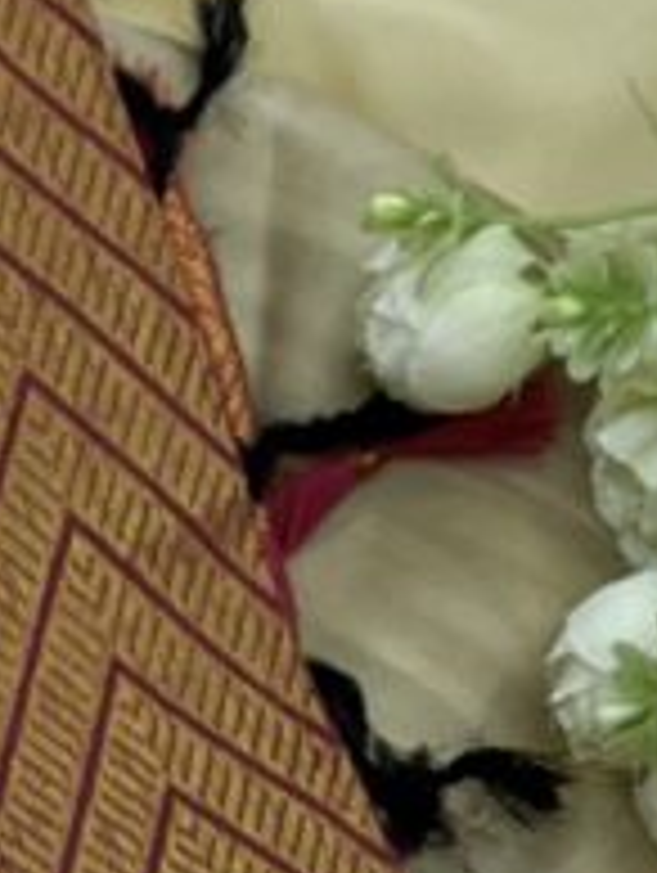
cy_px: 1948
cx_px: -508
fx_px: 3459
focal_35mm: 137
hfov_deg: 10.3
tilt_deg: -69.5
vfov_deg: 12.1
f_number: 1.6
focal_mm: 5.1
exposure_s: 1/100
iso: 100
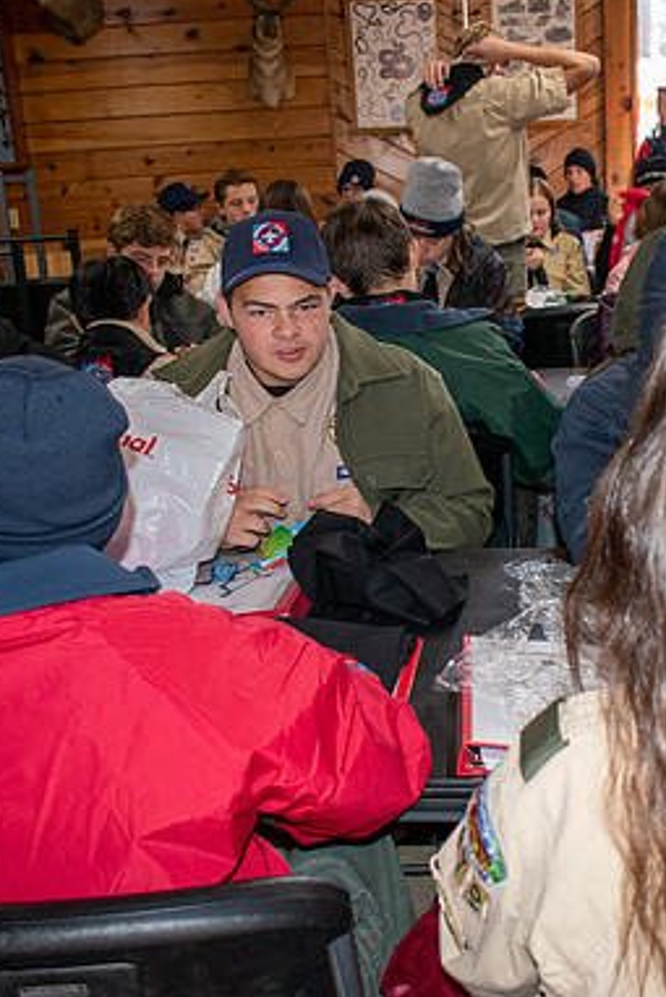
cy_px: 500
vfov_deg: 47.4
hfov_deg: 32.1
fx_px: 1137
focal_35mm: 41
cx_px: 488
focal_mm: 18
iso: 200
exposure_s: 1/30
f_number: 3.5
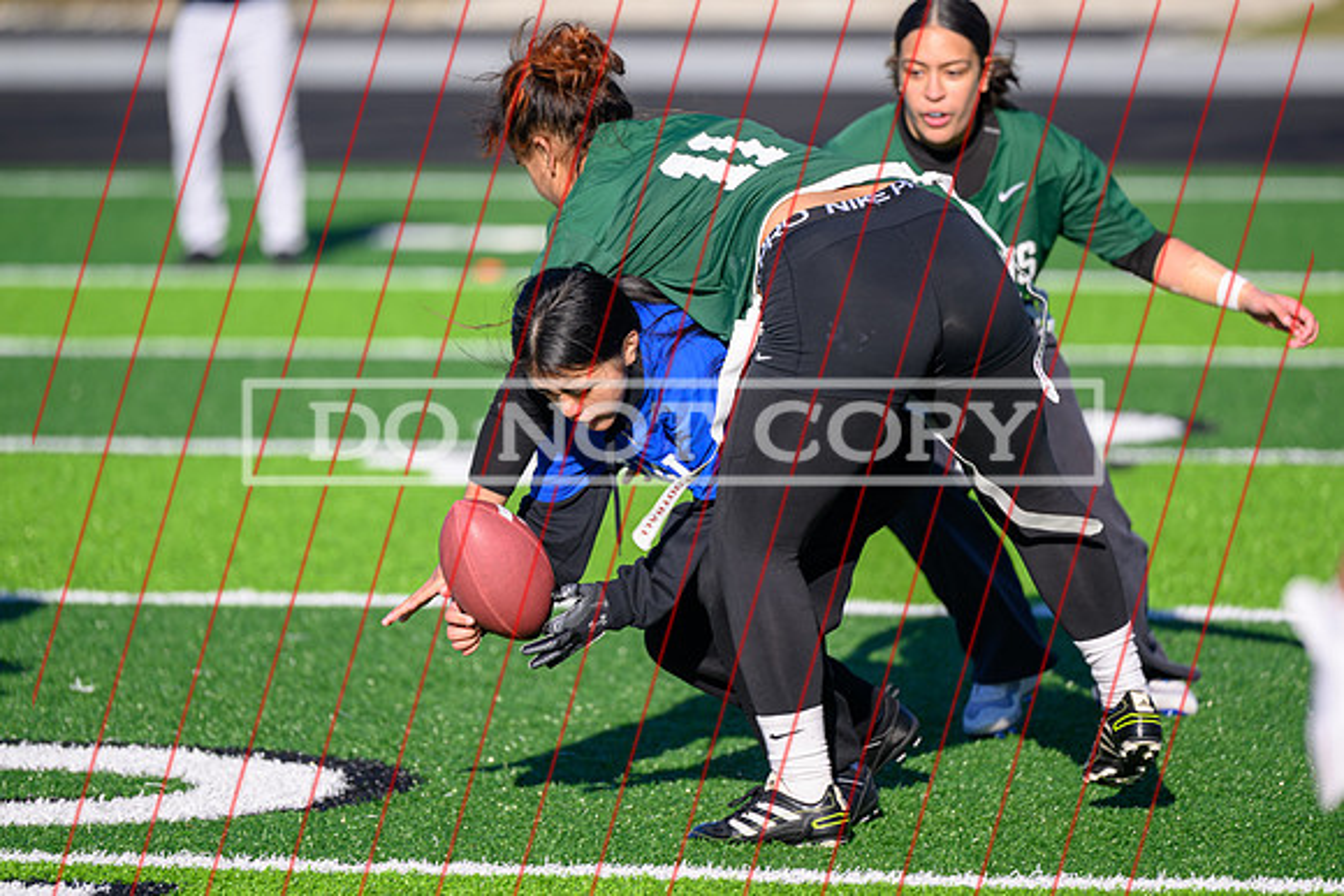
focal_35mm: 231
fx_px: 8634
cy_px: 389
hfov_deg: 8.9
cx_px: 772
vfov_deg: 5.9
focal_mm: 200
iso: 64
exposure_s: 1/800
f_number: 2.8
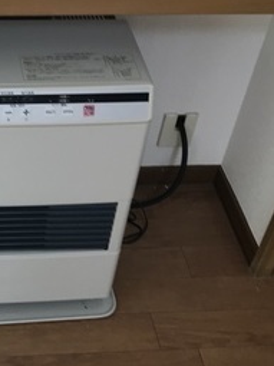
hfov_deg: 21.3
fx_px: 697
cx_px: -11
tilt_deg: -40.2
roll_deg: -3.7
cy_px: 135
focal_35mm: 66
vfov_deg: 29.3
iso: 32
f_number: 1.8
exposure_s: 1/100
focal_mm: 3.99
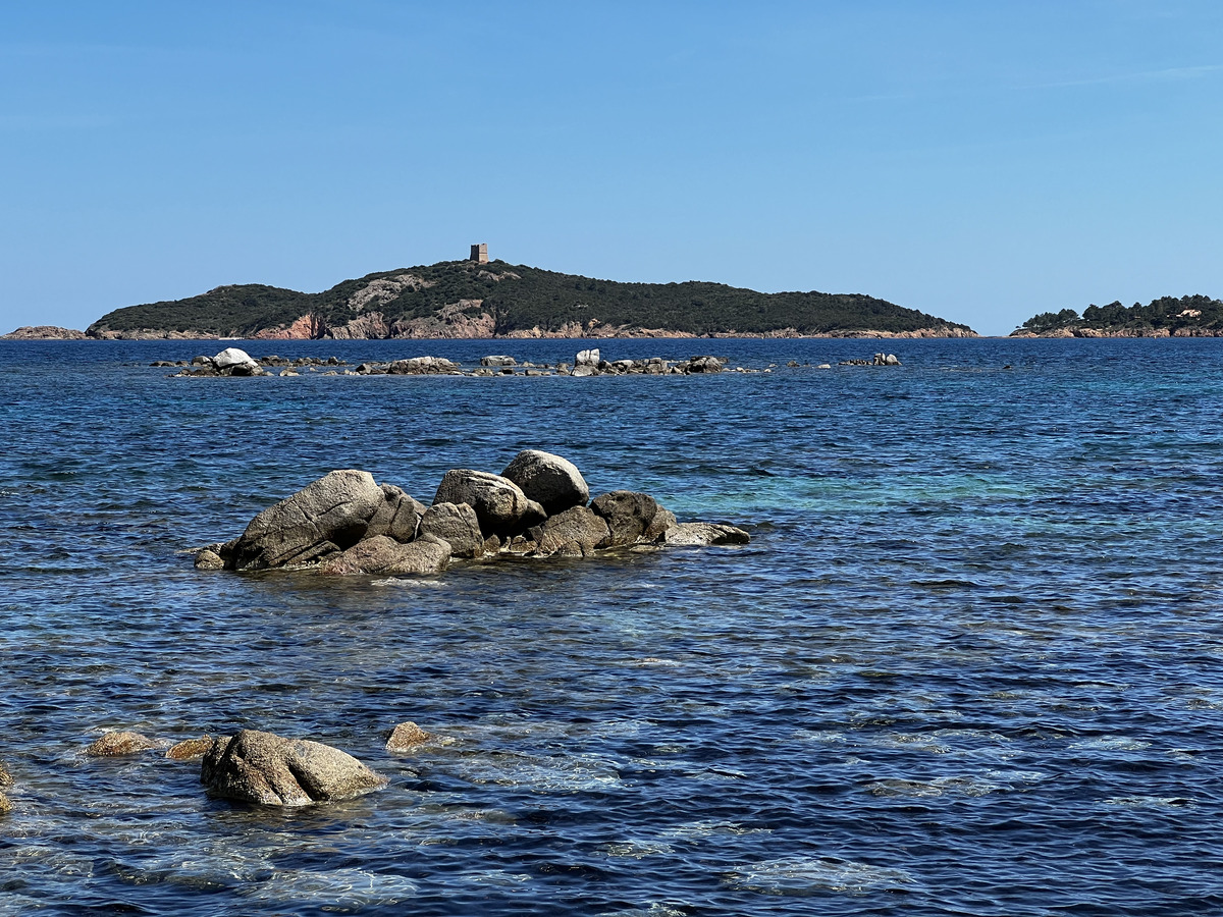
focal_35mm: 77
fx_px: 2720
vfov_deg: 19.1
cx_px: 612
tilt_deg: -1.8
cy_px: 458
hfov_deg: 25.3
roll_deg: +0.4
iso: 32
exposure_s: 1/809
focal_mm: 9
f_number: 2.8
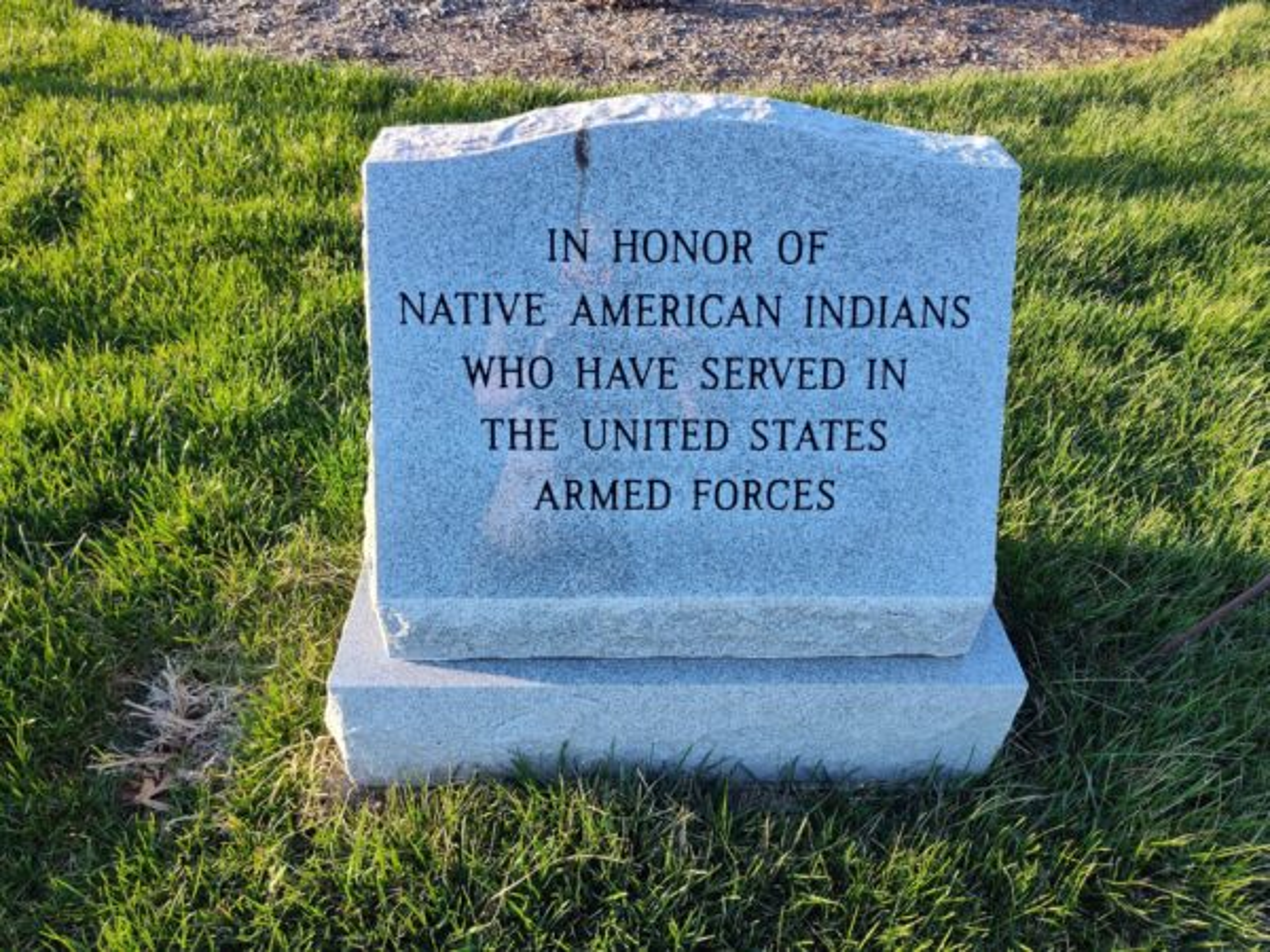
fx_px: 844
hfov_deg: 73.9
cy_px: 476
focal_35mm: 23
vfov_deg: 58.9
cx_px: 635
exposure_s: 1/227
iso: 100
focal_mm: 5.56
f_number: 1.8
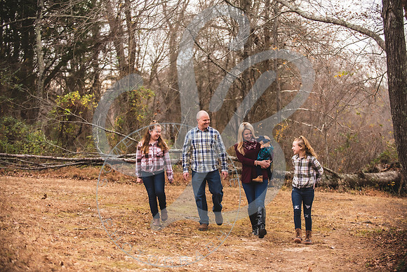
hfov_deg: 24.8
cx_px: 204
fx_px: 927
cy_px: 136
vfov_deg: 16.7
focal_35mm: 82
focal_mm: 82
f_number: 4
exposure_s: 1/400
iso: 500
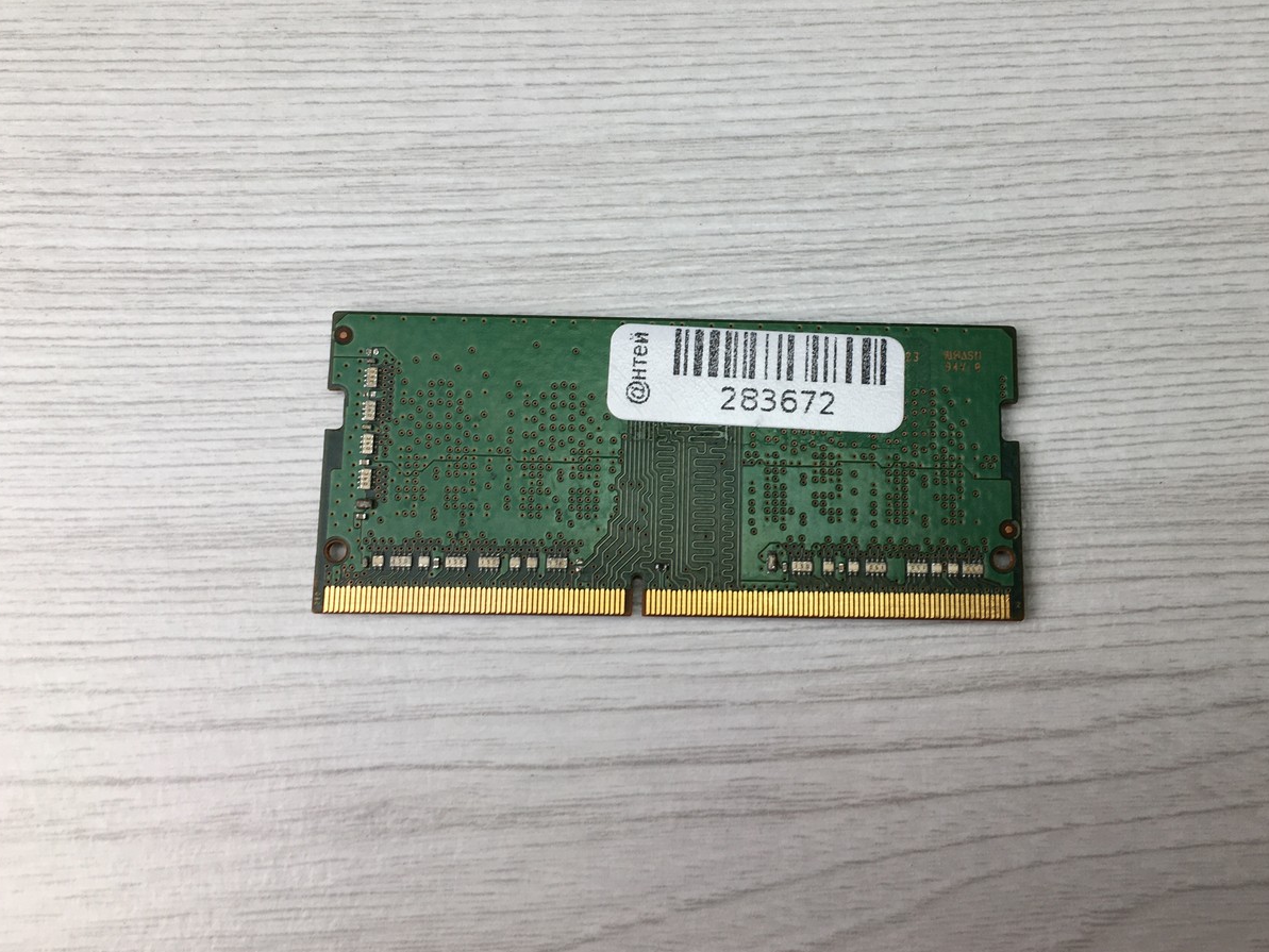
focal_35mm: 35
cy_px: 411
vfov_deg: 40.6
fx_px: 1283
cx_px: 735
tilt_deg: -79.3
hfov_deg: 52.4
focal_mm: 4.15
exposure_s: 1/100
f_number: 2.2
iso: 25
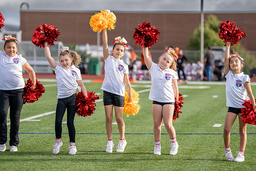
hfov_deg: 14.7
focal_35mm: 140
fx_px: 993
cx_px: 128
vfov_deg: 9.8
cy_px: 86
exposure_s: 1/2500
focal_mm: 136
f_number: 2.8
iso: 250
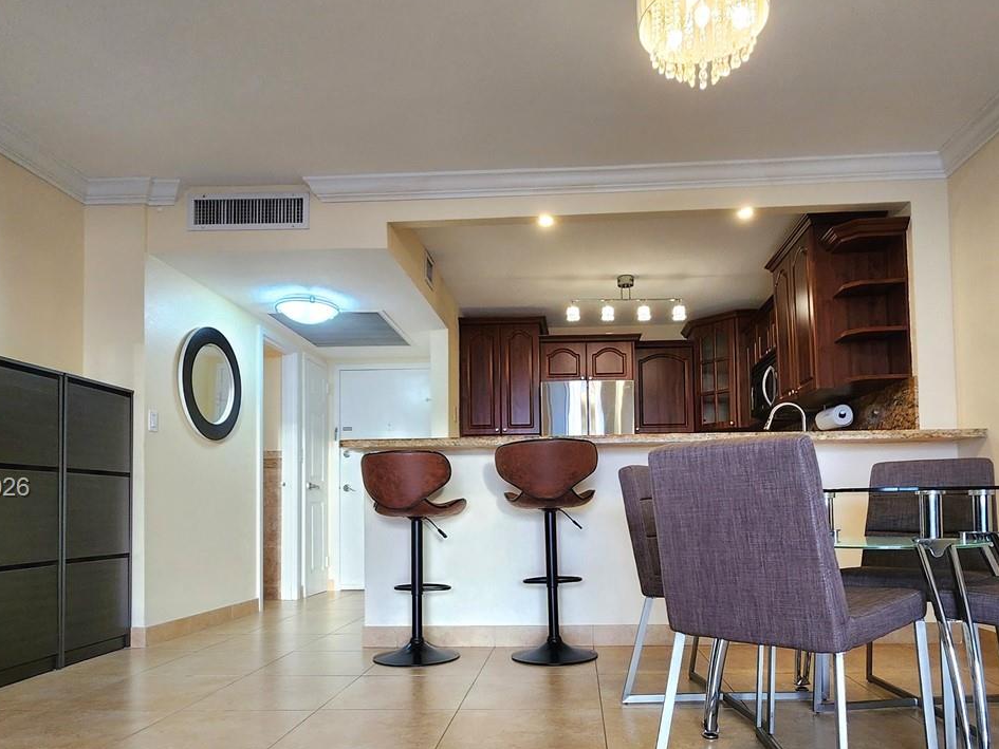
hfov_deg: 76.2
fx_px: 635
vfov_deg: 59.9
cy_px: 489
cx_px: 547
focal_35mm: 22
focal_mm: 2.2
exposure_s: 1/60.2
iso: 160
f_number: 2.2
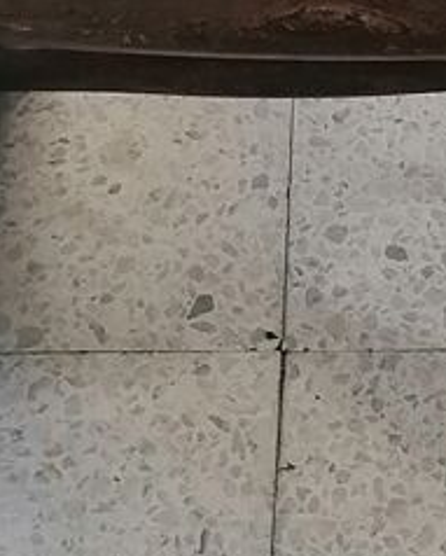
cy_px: -599
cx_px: 490
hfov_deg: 10.8
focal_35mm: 142
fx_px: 2338
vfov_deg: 11.9
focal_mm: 3.62
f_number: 1.8
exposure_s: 1/100
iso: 64
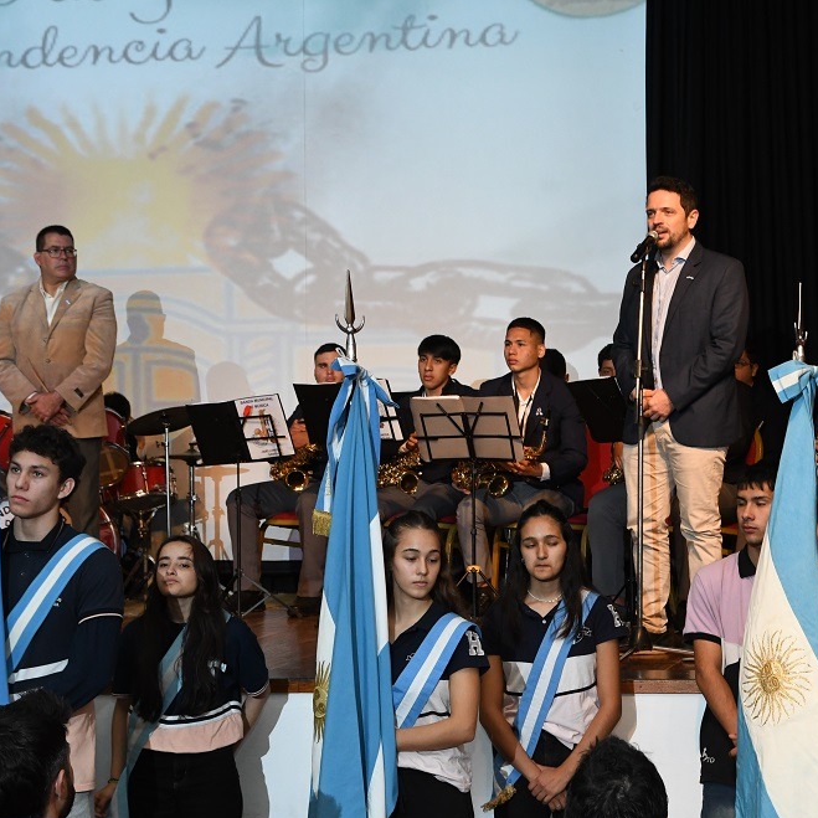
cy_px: 412
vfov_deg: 19.5
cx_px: 559
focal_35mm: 89
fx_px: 2379
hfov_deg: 19.4
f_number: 7.1
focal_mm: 46
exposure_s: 1/50
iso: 2500
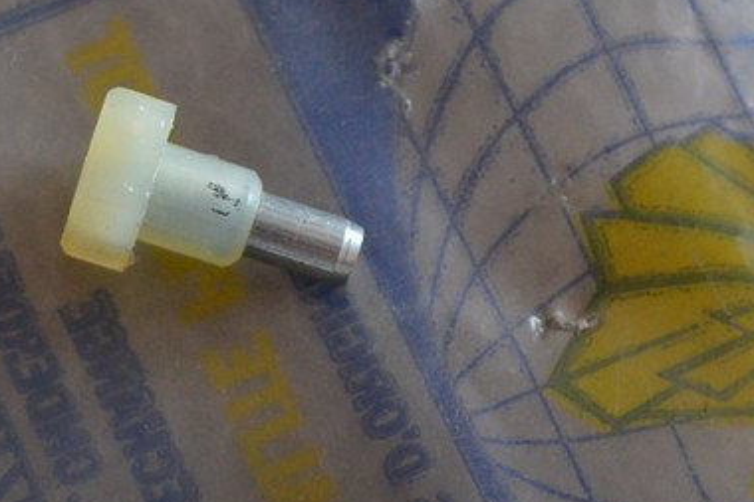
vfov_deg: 10.6
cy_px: 565
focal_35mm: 128
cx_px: 222
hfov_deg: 16.0
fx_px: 2680
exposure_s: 1/60
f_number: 4
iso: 1000
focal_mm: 24
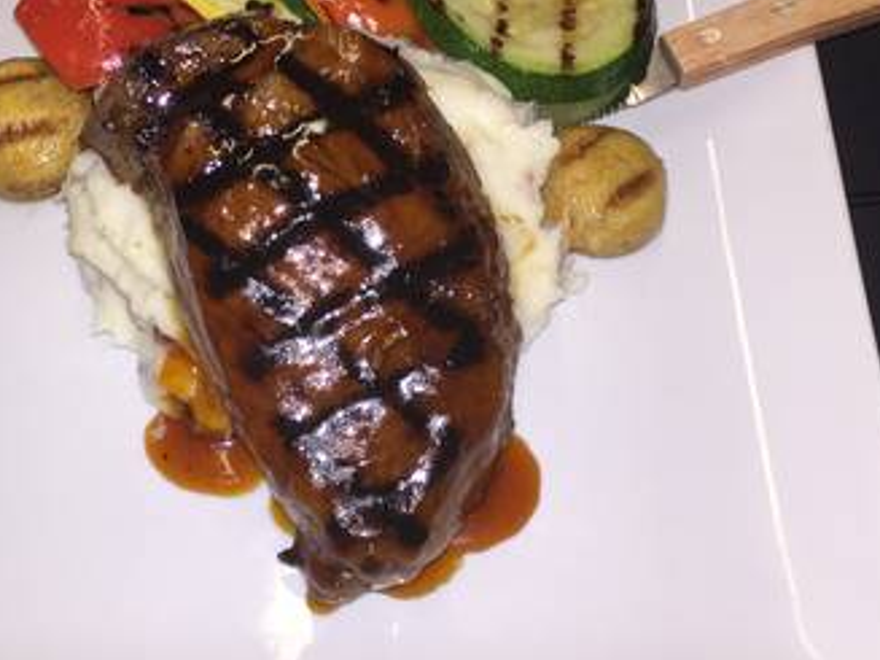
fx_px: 1321
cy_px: 288
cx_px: 374
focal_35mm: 52
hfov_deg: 36.8
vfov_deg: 28.0
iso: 32
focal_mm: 4.15
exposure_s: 1/56
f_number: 2.2
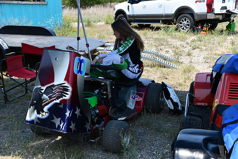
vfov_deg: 31.9
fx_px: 278
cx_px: 119
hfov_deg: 46.4
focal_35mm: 42
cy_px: 80
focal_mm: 28
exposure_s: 1/250
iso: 140
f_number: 8
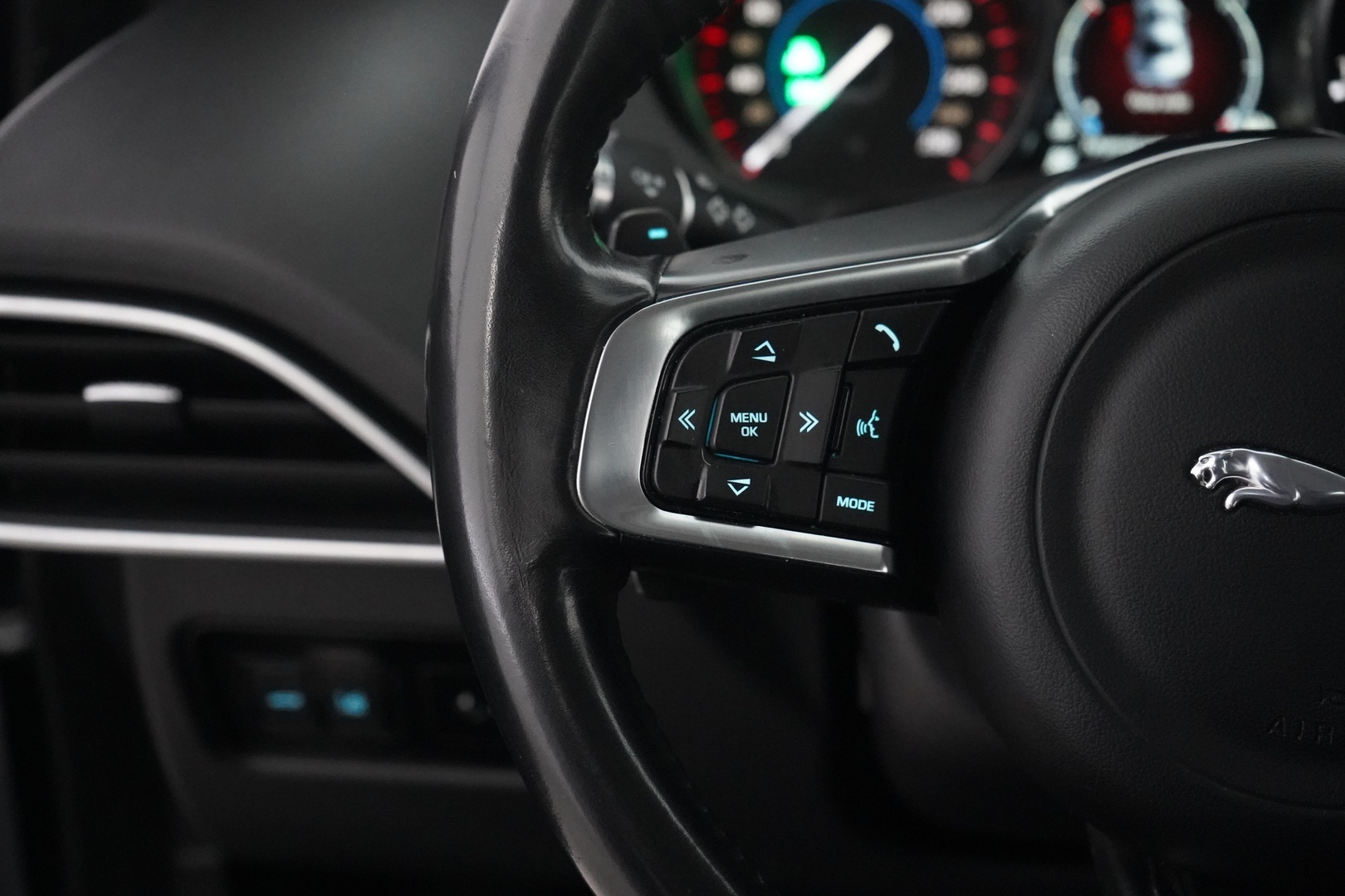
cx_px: 672
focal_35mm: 63
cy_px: 448
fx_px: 2354
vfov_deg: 21.6
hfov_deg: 31.9
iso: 12800
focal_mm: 63
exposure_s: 1/60
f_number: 5.6
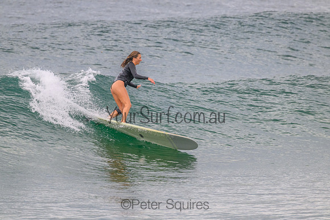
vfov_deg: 1.7
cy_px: 110
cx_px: 165
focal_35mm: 800
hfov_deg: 2.6
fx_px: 7335
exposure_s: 1/2000
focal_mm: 800
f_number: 11
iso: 2200
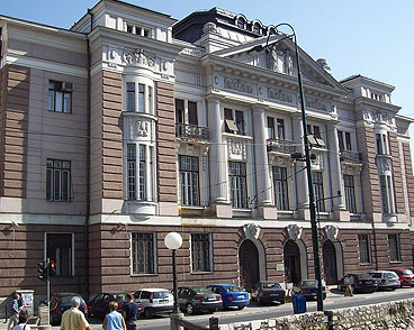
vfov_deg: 34.8
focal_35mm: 43
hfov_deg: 42.9
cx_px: 191
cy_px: 150
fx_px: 527
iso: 80
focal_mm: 6
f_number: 4.8
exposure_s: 1/426
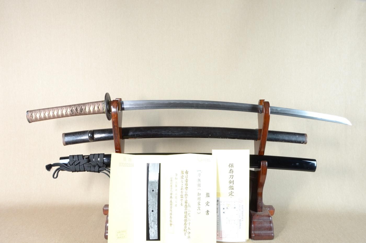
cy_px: 122
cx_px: 183
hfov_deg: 62.0
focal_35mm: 30
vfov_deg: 43.5
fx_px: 305
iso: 400
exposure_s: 1/2
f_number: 11
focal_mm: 20
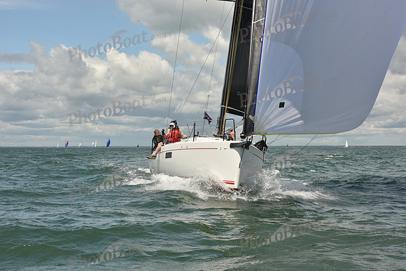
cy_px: 136
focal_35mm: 70
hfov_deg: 28.8
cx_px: 203
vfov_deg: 19.5
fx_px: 790
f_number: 13
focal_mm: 70
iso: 320
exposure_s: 1/800
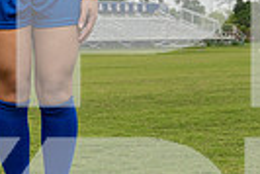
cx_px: -22
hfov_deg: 15.3
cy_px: 5
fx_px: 947
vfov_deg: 10.4
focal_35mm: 131
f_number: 7.1
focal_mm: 30
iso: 250
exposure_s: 1/250
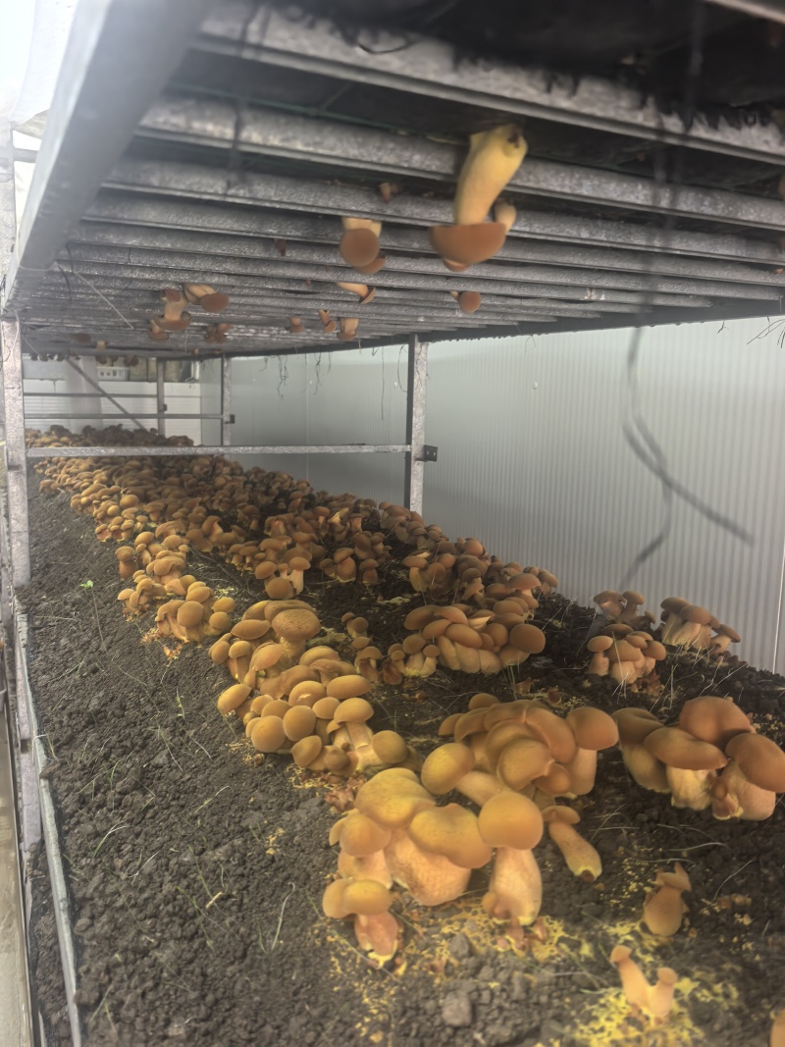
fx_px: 817
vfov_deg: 65.3
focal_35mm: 27
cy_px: 524
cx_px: 392
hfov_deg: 51.3
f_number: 1.4
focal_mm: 6.98
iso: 160
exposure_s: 1/50
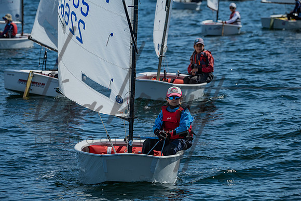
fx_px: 2258
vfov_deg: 5.1
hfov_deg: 7.6
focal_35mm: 270
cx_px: 150
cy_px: 100
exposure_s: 1/500
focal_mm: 270
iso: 100
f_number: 8
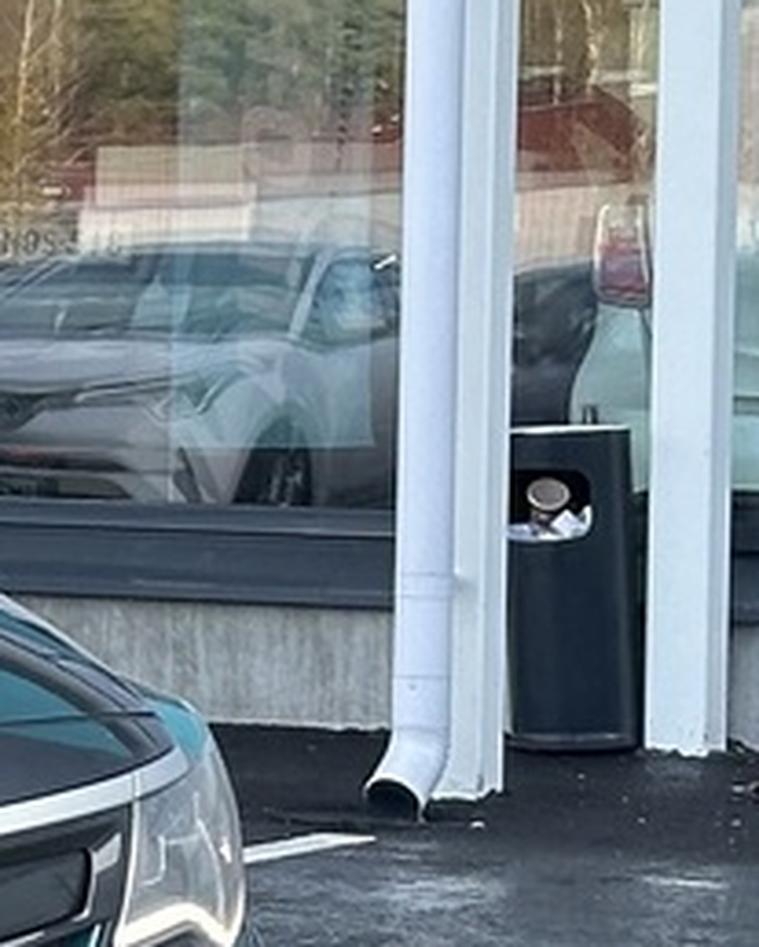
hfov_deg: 5.6
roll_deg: -1.1
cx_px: -1470
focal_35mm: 261
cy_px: 407
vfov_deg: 7.4
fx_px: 7316
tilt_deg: -0.5
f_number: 1.78
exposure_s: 1/454
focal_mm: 6.86
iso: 64
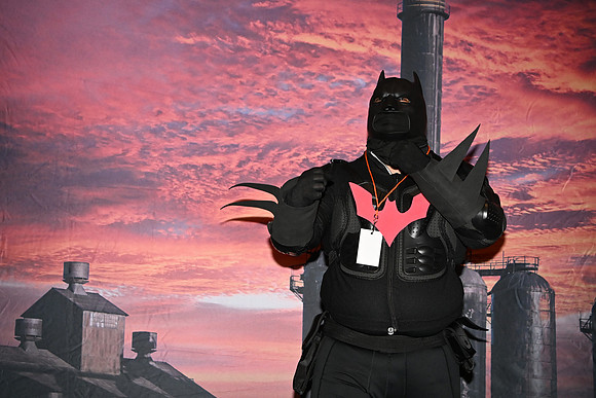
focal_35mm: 74
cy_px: 199
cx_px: 298
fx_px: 1225
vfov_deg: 18.4
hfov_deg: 27.3
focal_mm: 74
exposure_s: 1/100
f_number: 5.6
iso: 3200
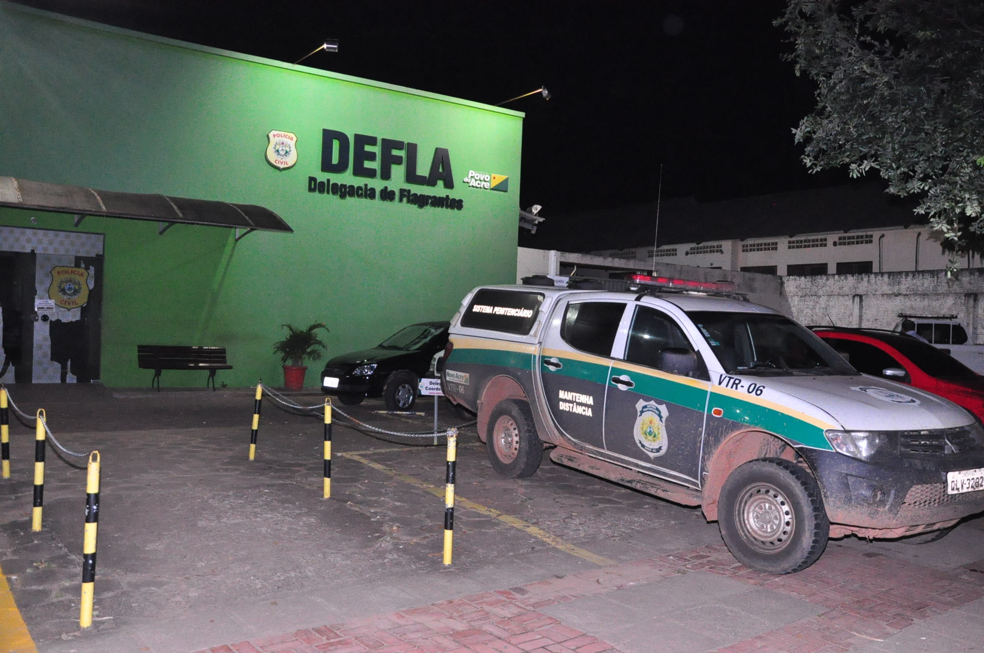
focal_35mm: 32
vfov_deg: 41.6
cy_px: 326
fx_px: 860
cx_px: 492
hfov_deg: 59.6
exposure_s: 1/100
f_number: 5.6
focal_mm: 21
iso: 3200
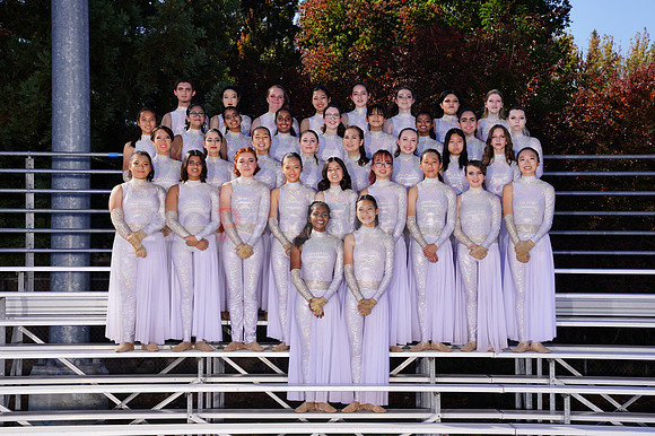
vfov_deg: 19.4
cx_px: 328
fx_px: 1273
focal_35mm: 70
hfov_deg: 28.9
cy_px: 218
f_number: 9
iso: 100
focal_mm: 70
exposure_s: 1/200
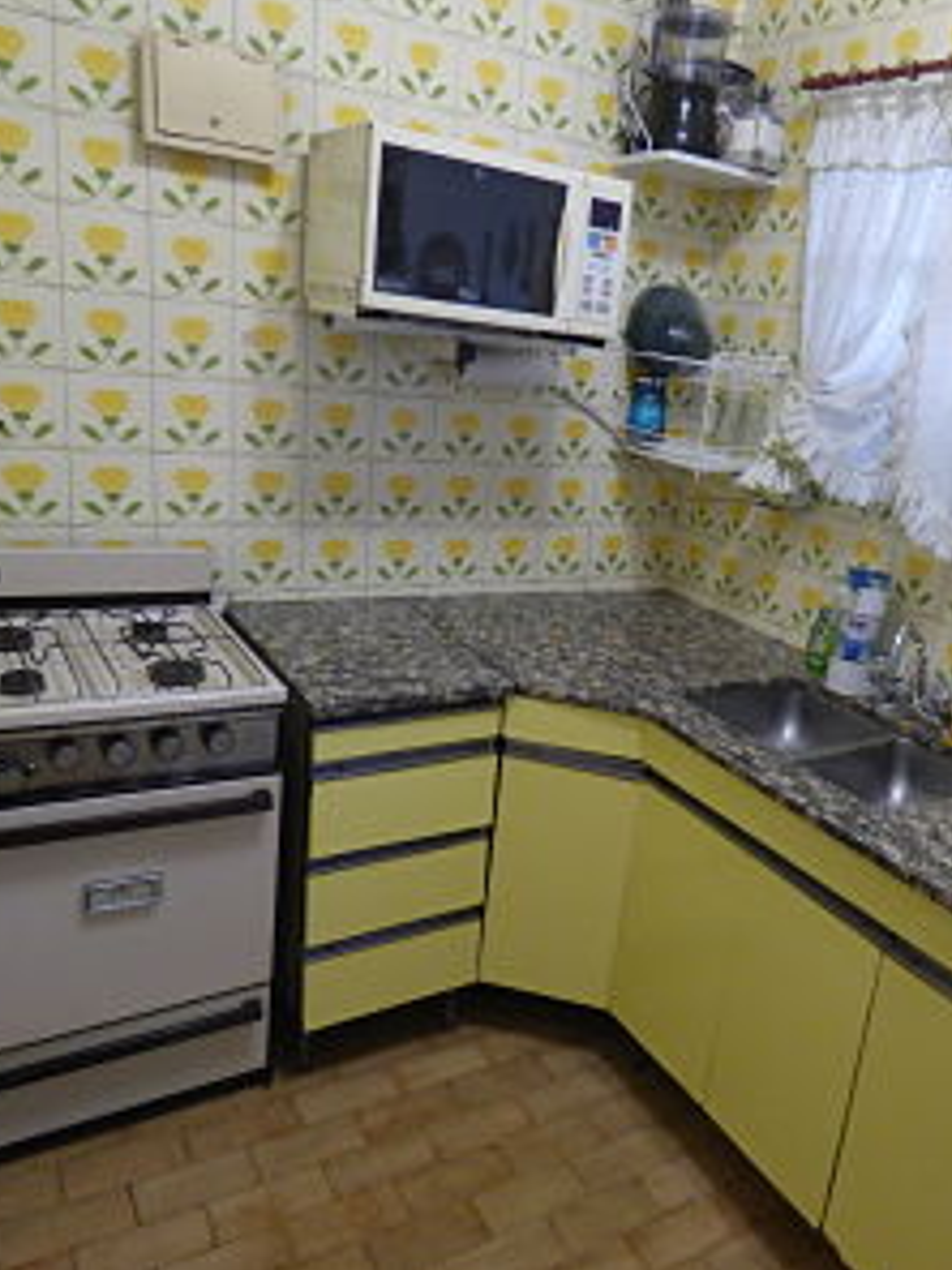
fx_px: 990
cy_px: 635
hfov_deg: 50.2
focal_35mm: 27
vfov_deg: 65.3
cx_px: 652
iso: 400
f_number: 2.8
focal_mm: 3.58
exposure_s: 1/25
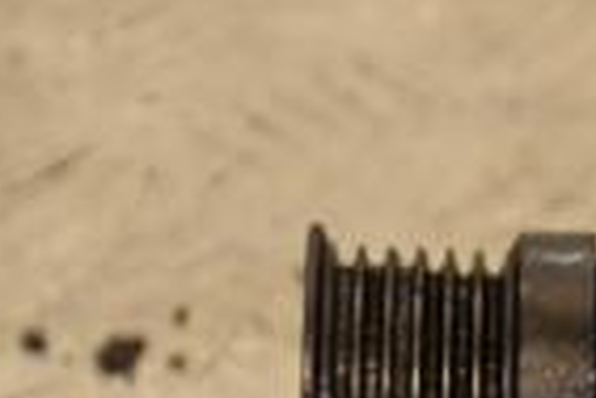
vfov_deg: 2.9
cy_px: 605
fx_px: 7915
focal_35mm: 478
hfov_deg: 4.3
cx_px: 998
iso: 800
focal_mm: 75
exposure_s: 1/160
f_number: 5.3
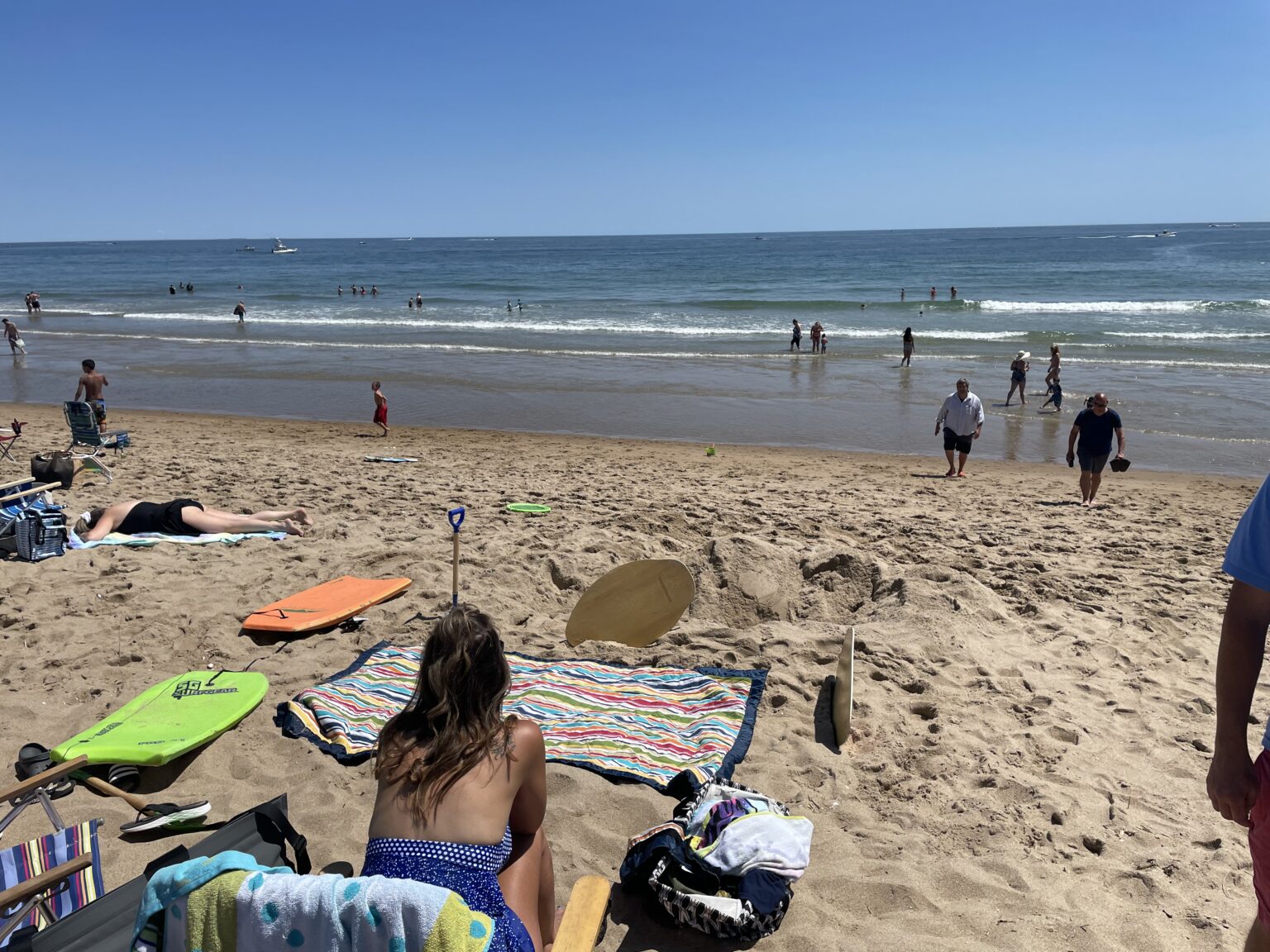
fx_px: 954
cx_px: 635
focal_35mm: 26
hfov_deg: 67.3
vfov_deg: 53.1
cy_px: 476
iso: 32
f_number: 1.6
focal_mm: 4.2
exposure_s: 1/6494
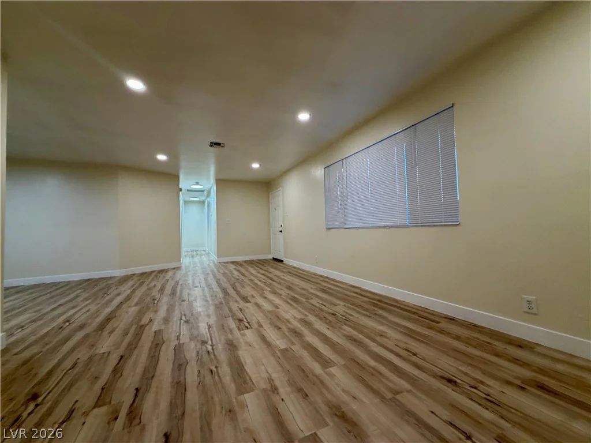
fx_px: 239
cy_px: 222
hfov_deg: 102.1
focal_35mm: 14
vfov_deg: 85.7
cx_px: 296
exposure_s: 1/60
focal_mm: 2.22
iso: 200
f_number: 2.2
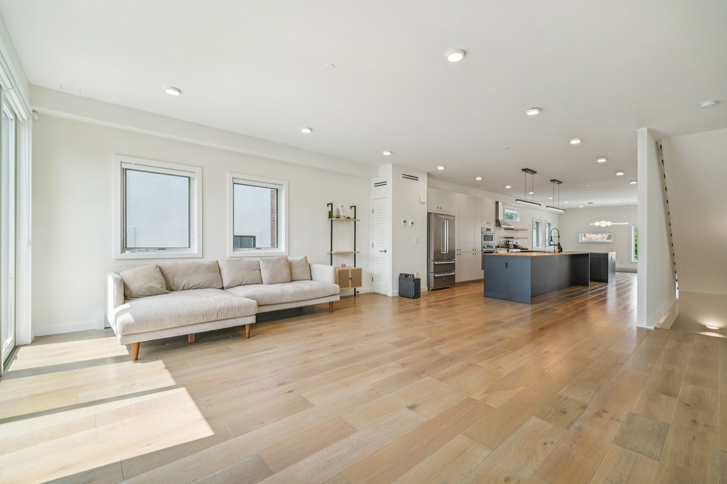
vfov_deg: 53.1
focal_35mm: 24
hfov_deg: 73.7
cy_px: 242
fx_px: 485
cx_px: 364
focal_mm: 24
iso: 400
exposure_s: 1/125
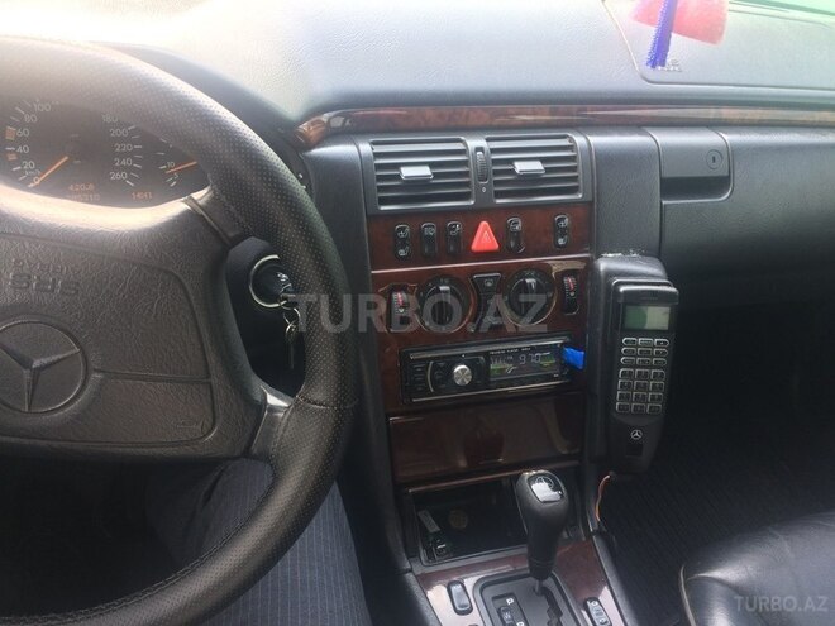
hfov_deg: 61.7
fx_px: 700
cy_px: 313
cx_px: 418
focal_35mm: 29
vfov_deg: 48.2
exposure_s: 1/100
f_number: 2.2
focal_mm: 4.15
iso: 64
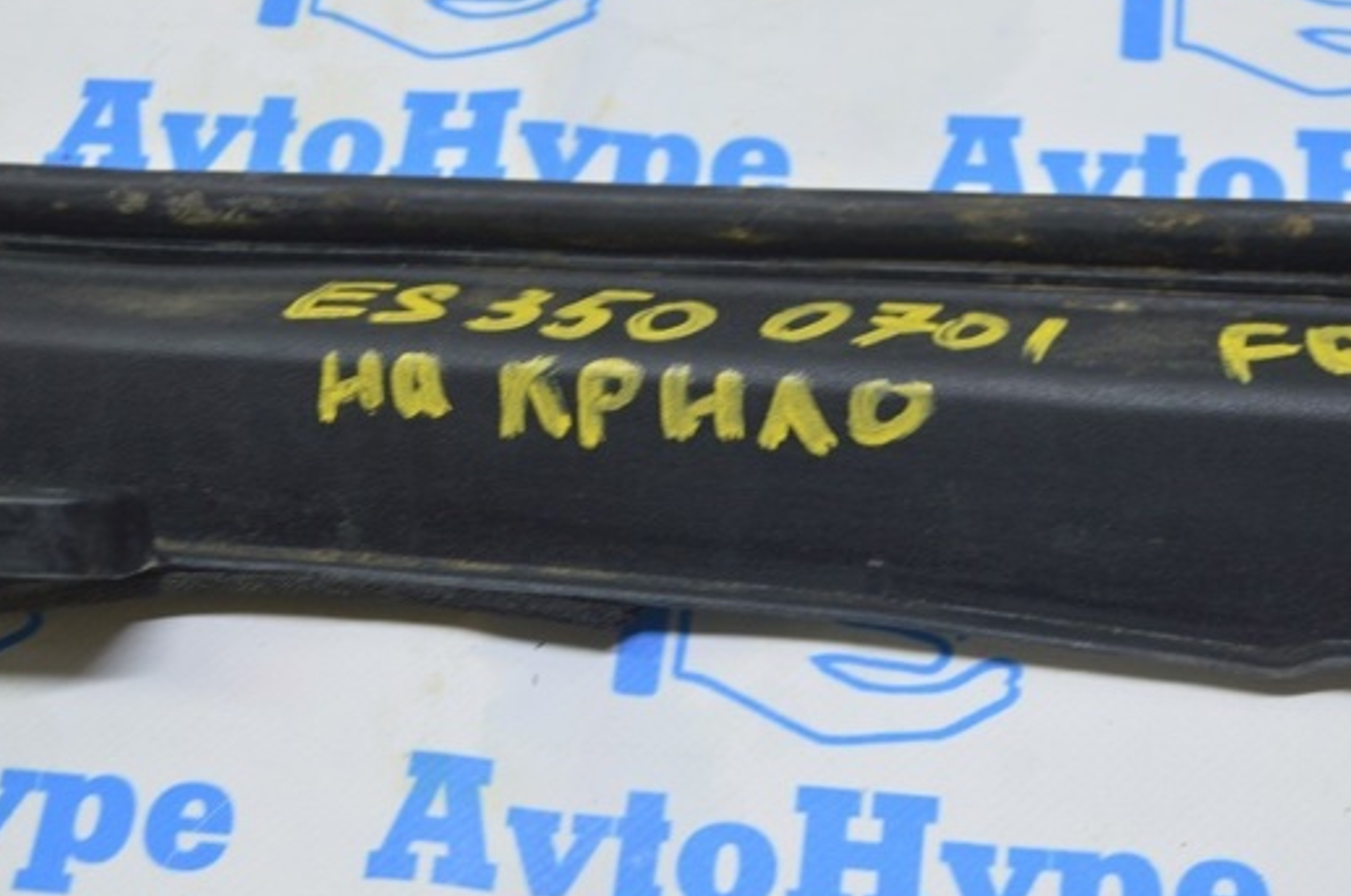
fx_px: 2923
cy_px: 435
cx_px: 632
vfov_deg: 17.4
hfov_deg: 26.0
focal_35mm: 78
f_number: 5.6
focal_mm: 42
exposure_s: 1/20
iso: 400
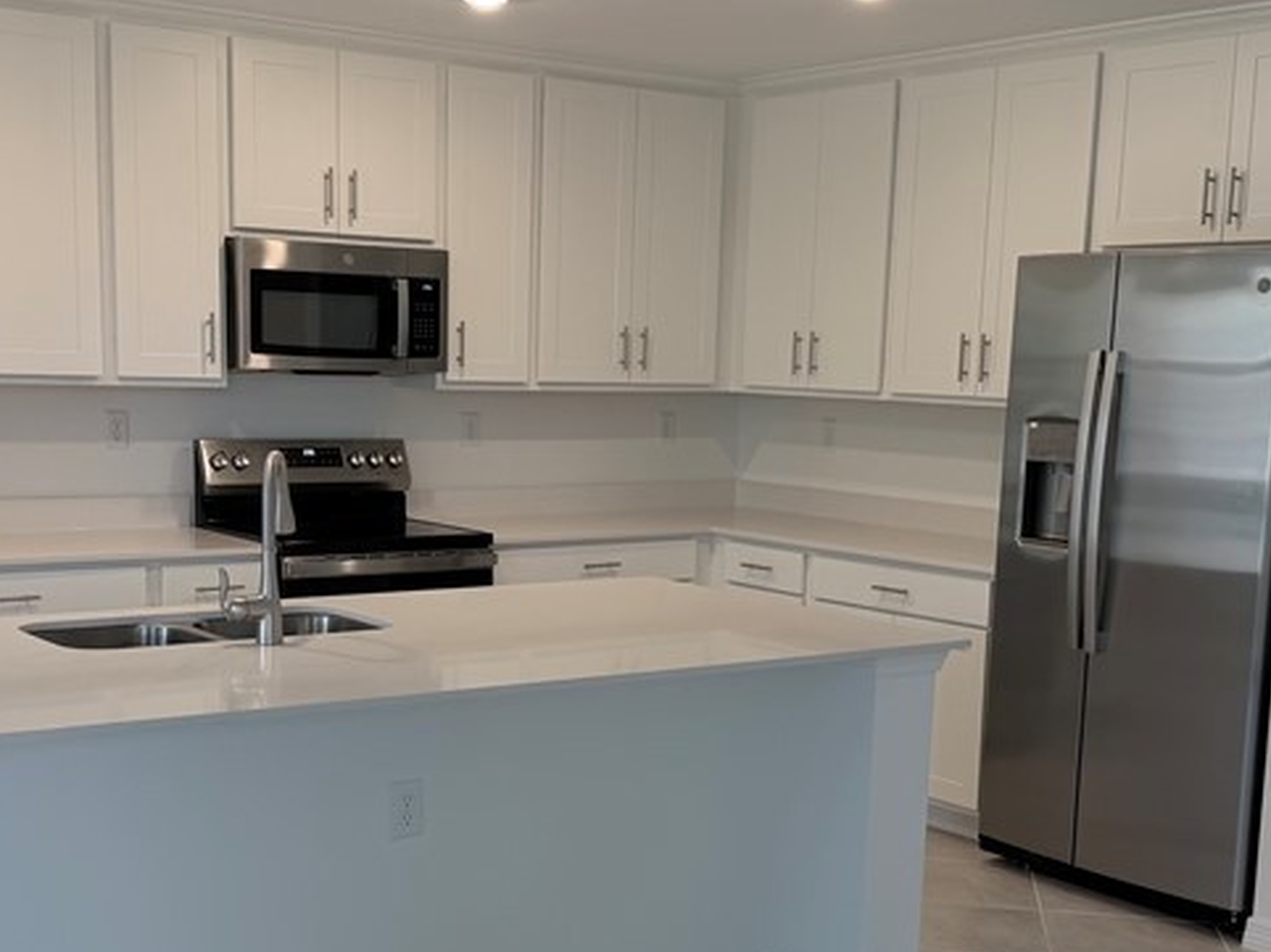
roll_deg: -0.9
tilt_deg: -9.4
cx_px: 604
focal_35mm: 51
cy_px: 649
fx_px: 1872
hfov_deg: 37.5
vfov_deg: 28.3
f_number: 1.78
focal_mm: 6.76
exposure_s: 1/120
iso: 64
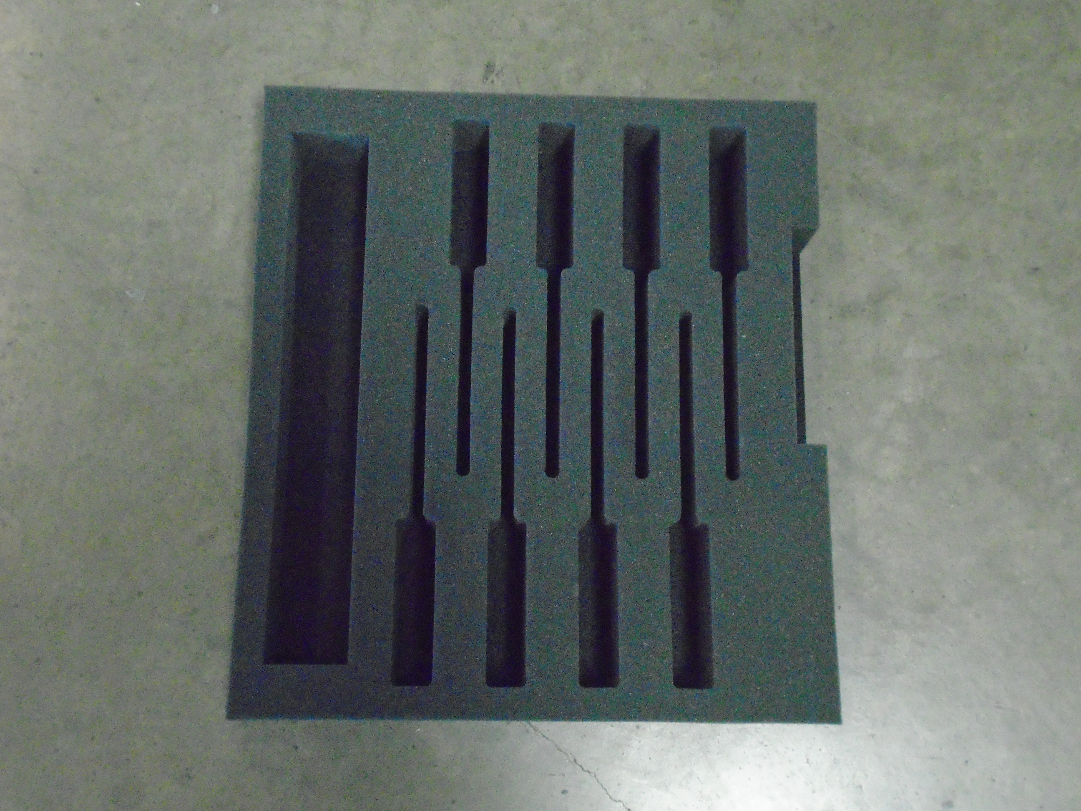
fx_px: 1312
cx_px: 540
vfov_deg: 34.3
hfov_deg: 44.8
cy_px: 406
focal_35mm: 42
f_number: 4.1
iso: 1600
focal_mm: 7.4
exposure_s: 1/125
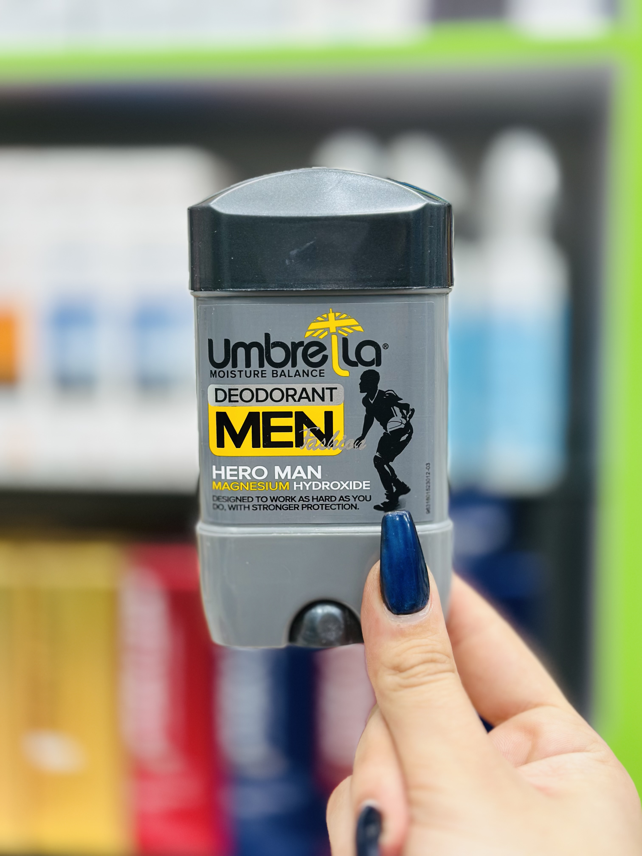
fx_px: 1187
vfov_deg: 39.7
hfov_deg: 30.3
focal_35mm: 48
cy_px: 428
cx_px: 321
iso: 125
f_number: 1.78
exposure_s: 1/100
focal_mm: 6.86
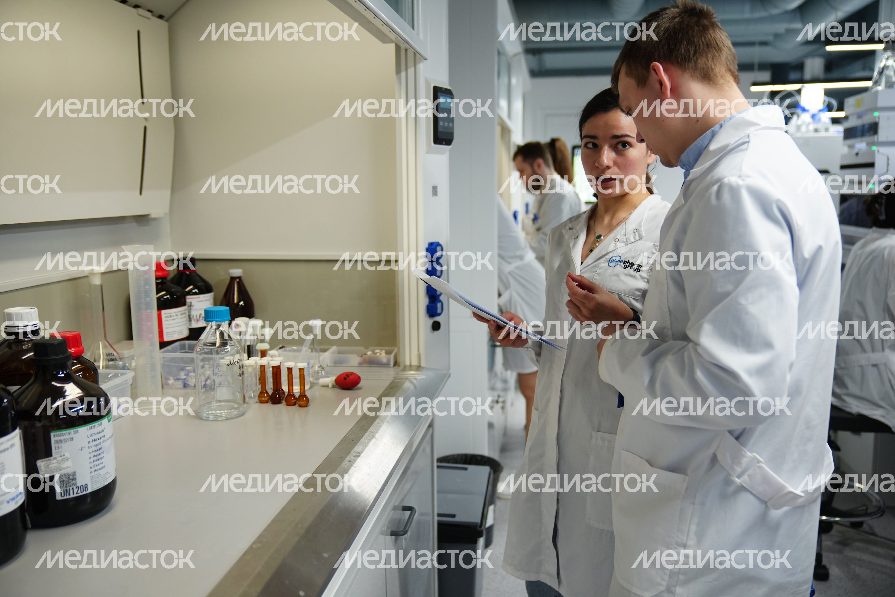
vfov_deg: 43.6
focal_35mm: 30
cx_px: 448
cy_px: 298
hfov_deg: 61.9
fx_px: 746
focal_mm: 30
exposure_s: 1/400
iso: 1250
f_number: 2.8
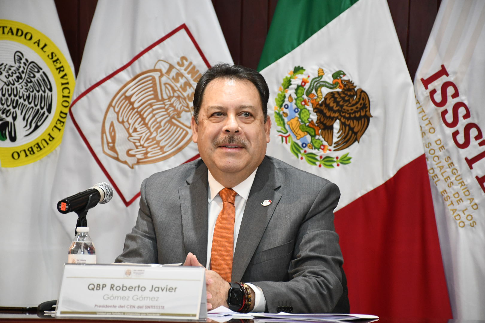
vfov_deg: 9.1
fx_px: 2021
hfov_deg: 13.7
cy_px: 162
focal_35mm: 150
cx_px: 242
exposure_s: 1/125
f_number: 6.3
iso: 3200
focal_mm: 100
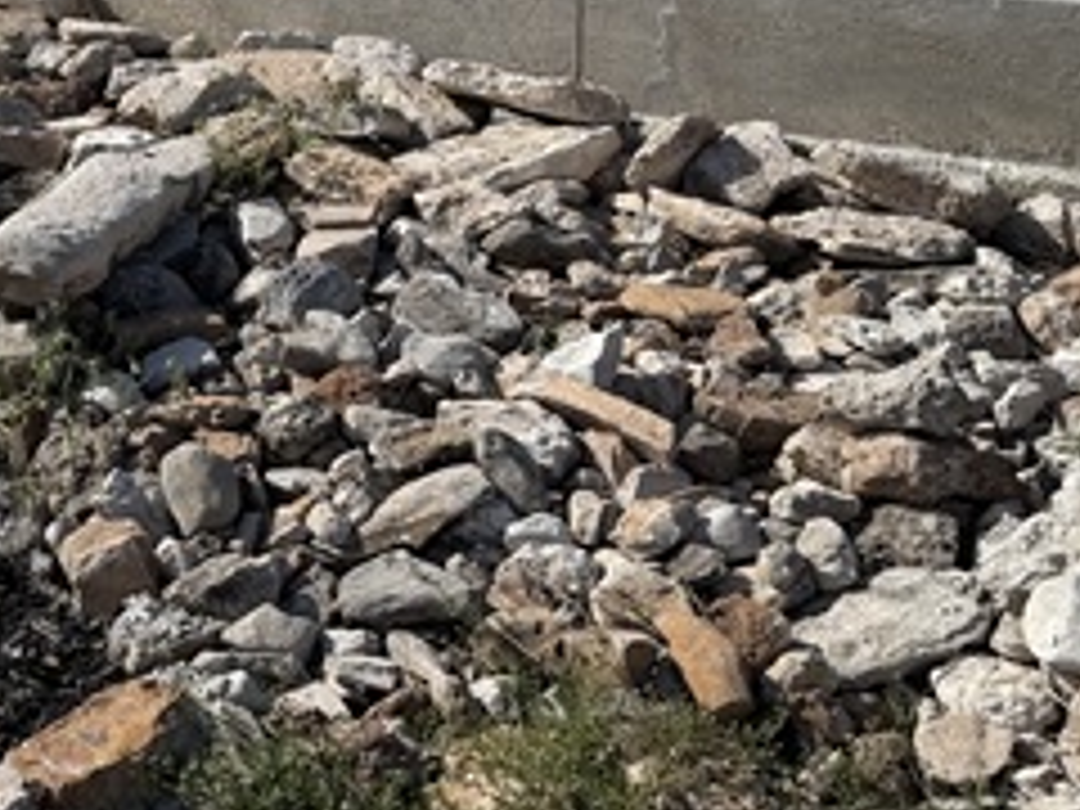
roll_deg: +2.5
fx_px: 1997
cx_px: 50
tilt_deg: -12.6
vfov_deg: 22.5
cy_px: 135
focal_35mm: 64
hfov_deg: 28.7
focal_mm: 6.76
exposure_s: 1/7353
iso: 80
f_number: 1.78
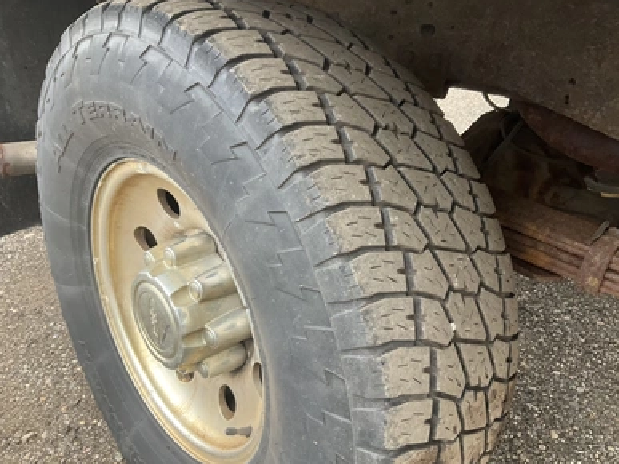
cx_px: 313
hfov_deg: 60.0
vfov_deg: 46.8
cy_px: 232
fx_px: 536
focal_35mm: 30
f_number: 1.8
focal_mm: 3
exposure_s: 1/122
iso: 50
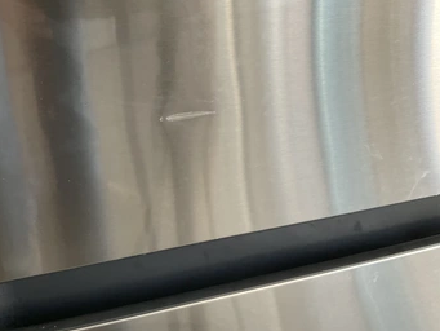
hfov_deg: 53.7
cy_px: 140
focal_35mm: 34
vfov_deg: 41.7
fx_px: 432
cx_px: 183
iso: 100
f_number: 1.8
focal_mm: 3
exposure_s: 1/60
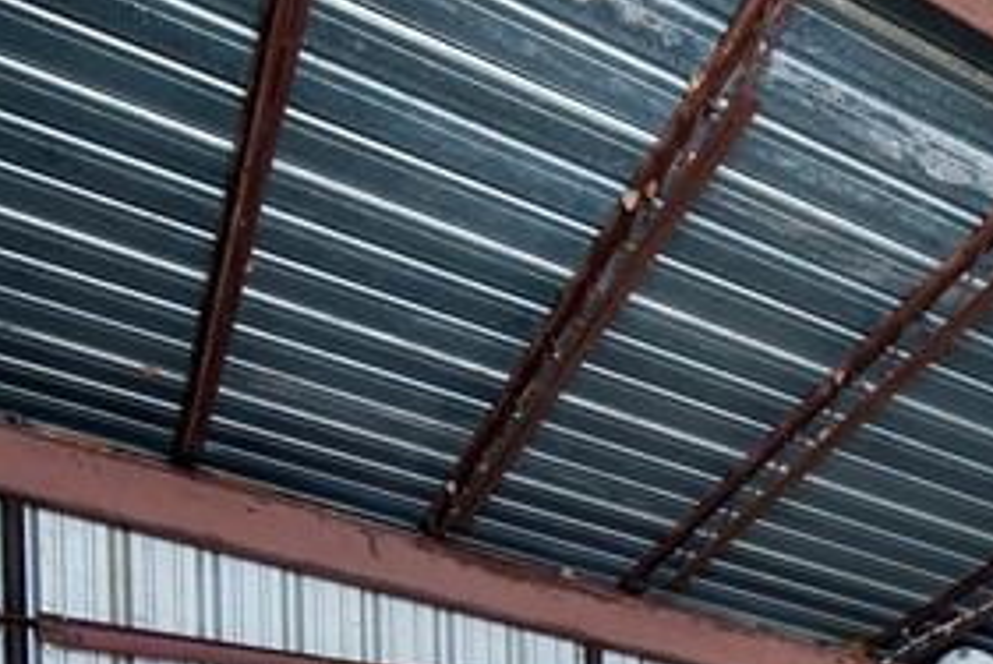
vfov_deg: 19.7
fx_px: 1491
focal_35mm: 54
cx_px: 1118
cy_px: 1137
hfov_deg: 32.1
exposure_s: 1/160
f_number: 7.1
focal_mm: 14
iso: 400
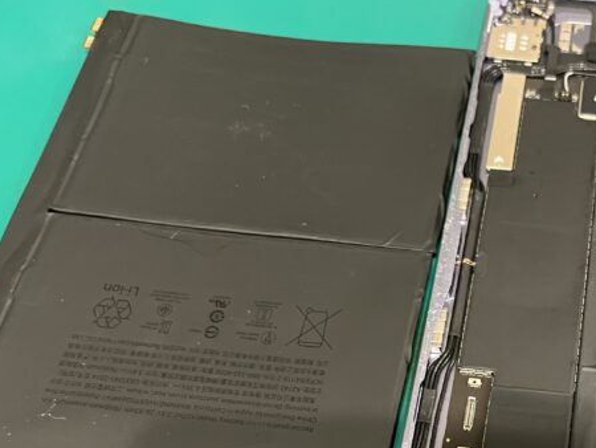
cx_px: 534
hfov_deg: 34.8
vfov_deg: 27.3
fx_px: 896
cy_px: 380
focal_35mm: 52
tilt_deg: -62.2
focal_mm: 5.1
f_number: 1.6
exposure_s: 1/50
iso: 320
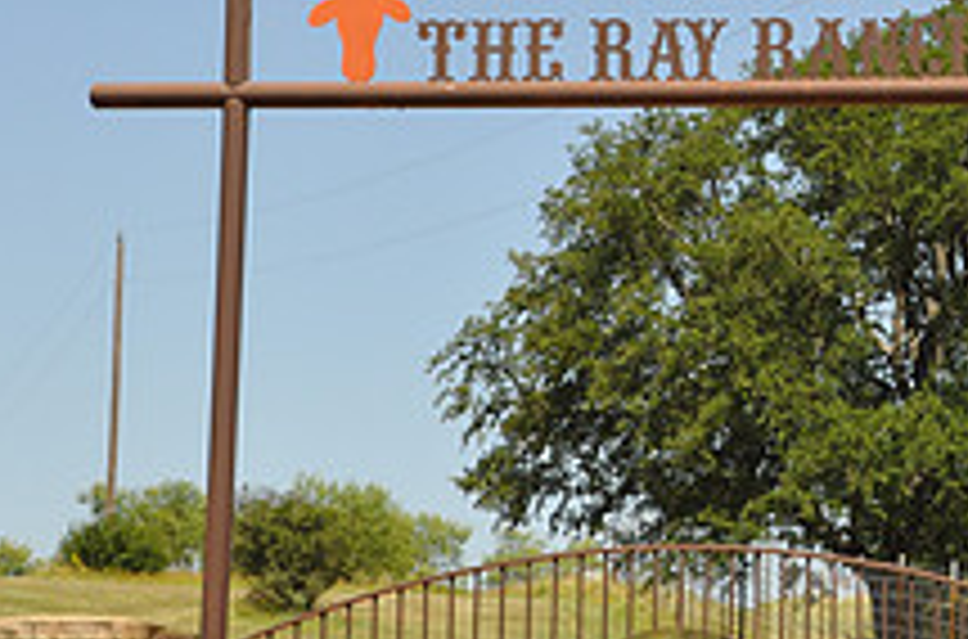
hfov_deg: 13.2
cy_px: 209
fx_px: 4129
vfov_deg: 8.8
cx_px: 887
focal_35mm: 154
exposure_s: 1/250
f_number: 8
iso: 200
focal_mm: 38
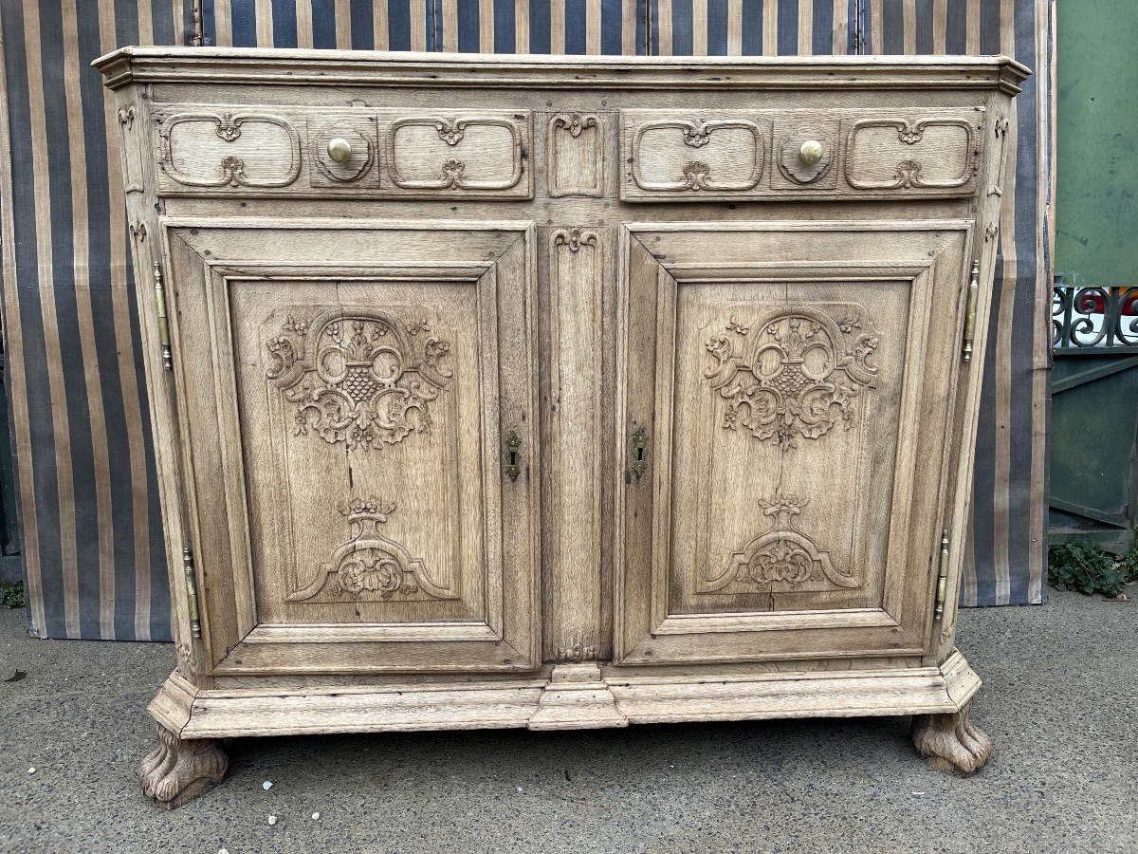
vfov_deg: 53.1
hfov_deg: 67.3
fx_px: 855
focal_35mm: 26
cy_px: 427
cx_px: 569
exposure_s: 1/169
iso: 40
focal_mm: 5.1
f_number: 1.6
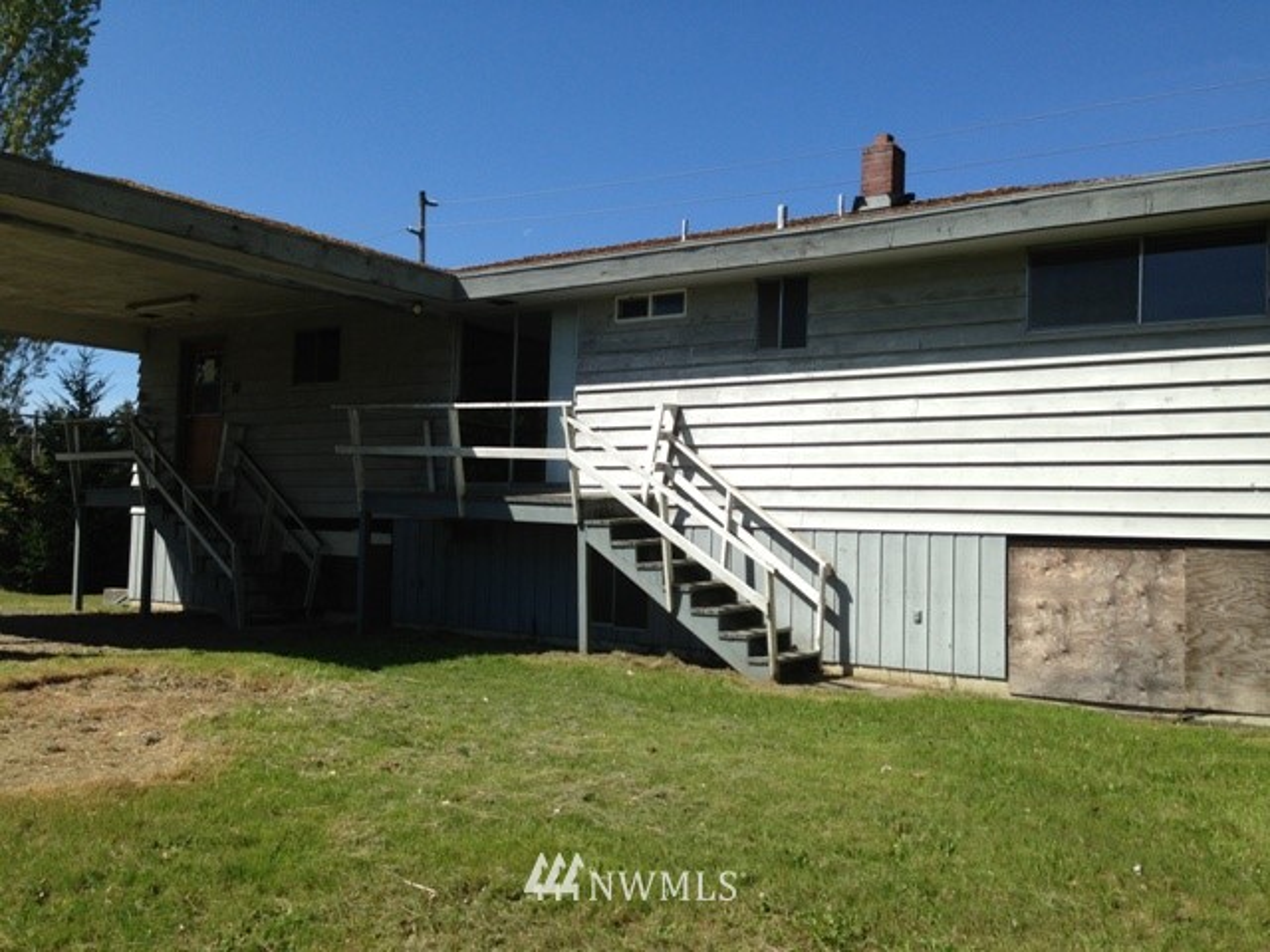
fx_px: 1211
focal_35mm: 33
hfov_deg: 55.4
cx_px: 635
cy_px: 476
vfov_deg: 42.9
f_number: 2.4
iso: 50
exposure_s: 1/1695
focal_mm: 4.13
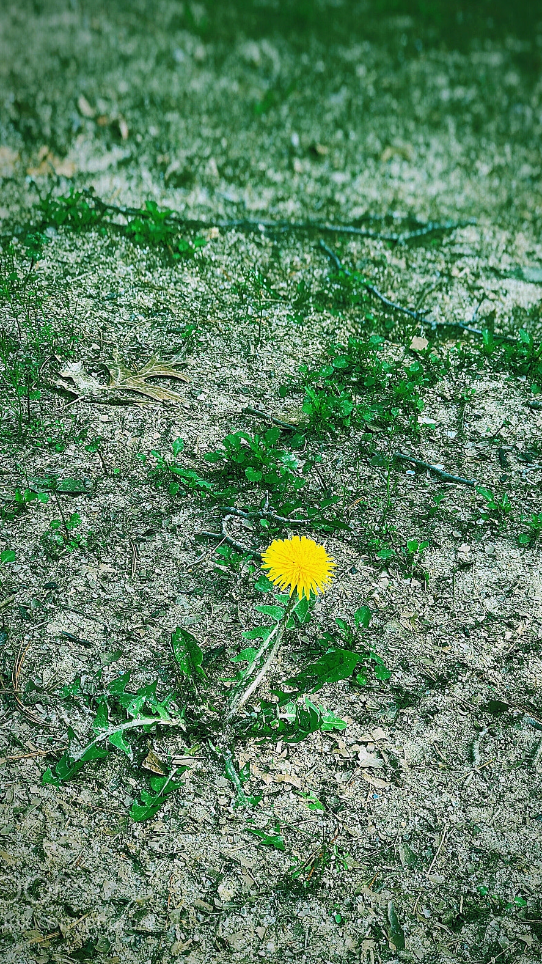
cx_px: 301
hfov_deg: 19.1
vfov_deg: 33.3
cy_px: 481
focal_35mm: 63
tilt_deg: -47.3
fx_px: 1610
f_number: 2.8
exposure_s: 1/120
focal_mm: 6.6
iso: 32
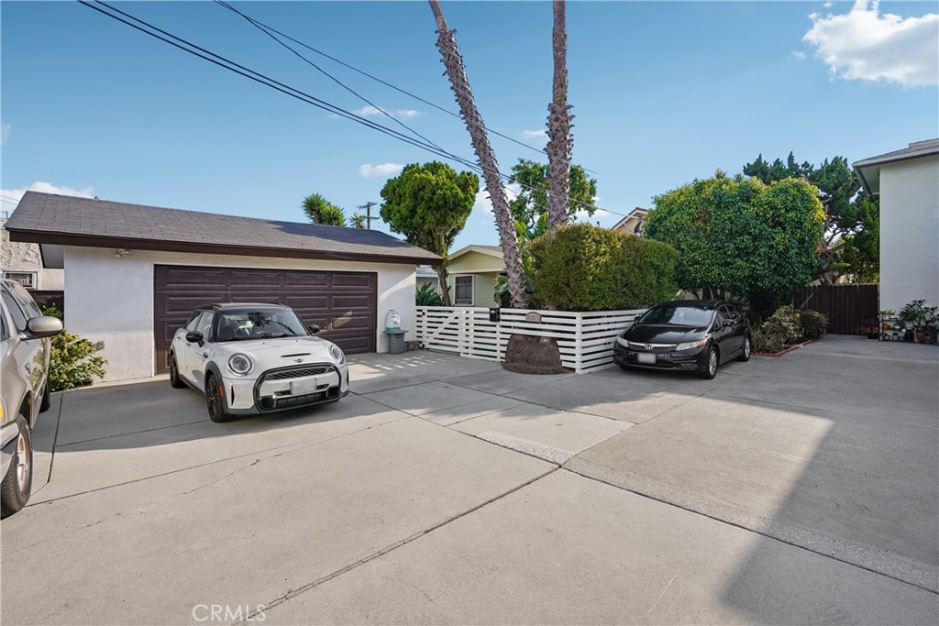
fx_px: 417
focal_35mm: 16
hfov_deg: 96.7
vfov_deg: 73.8
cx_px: 470
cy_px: 313
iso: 400
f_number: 8
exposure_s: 1/500
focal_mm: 16
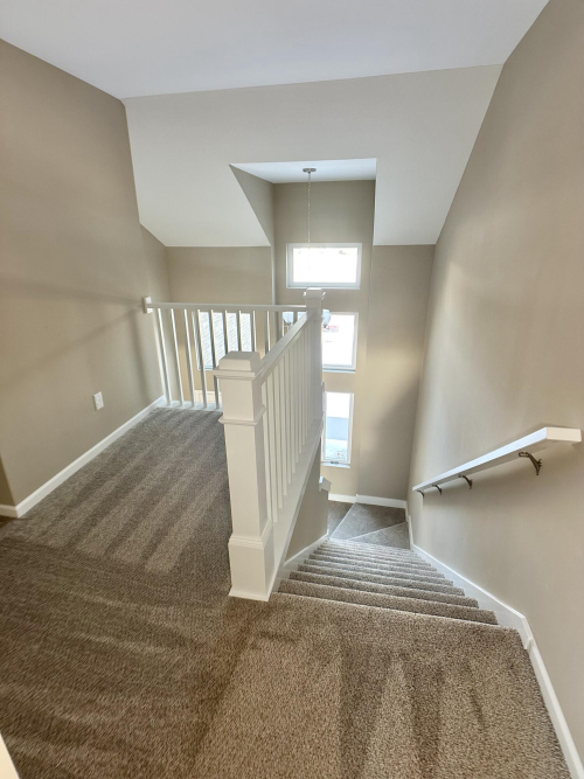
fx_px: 540
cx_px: 292
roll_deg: +0.2
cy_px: 390
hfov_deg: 56.8
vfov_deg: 71.6
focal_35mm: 24
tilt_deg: -21.0
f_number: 1.78
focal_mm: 6.86
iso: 200
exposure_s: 1/121
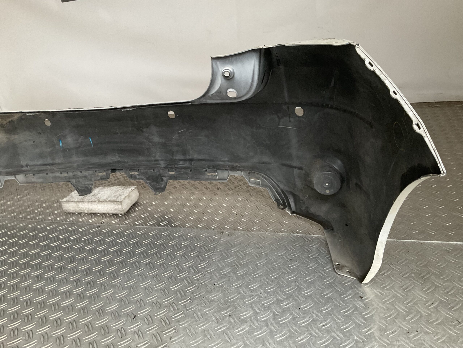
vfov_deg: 48.2
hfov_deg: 61.7
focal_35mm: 29
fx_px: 388
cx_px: 232
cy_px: 174
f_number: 1.8
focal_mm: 3
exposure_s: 1/50
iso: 160
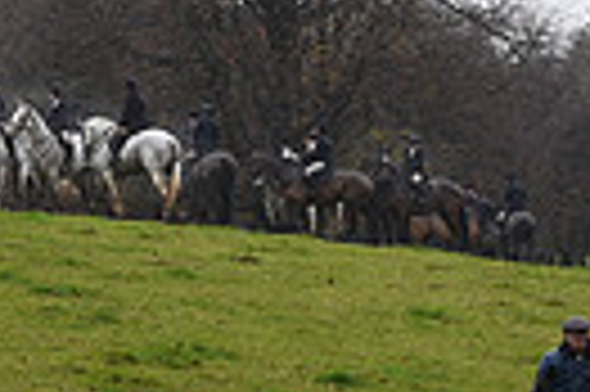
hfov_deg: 6.5
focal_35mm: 310
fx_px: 5074
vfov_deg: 4.4
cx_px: -554
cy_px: -149
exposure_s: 1/800
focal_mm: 70
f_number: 4
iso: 1000
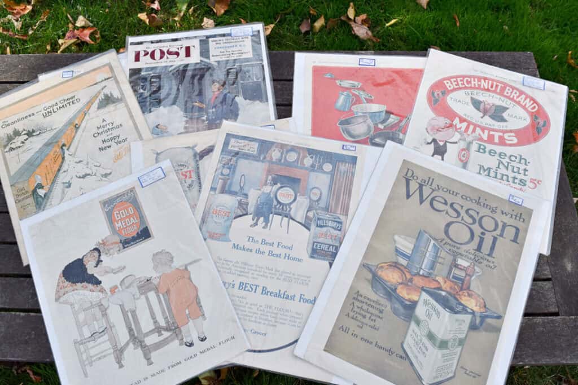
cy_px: 192
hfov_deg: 61.9
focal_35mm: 30
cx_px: 289
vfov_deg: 43.6
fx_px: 481
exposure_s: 1/320
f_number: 9
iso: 200
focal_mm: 20
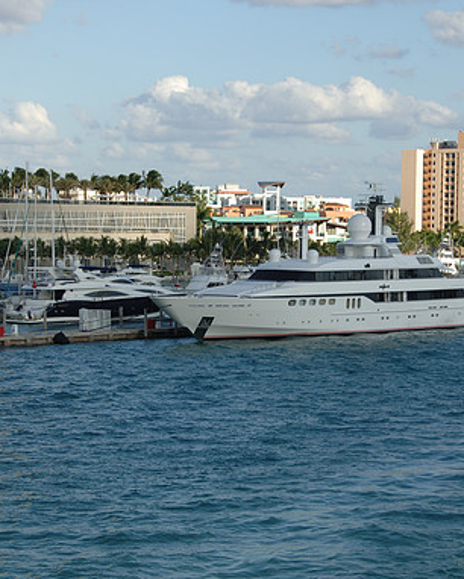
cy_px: 290
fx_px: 1904
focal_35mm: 111
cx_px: 212
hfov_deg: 13.9
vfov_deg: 17.3
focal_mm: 52
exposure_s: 1/250
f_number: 7.6
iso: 100
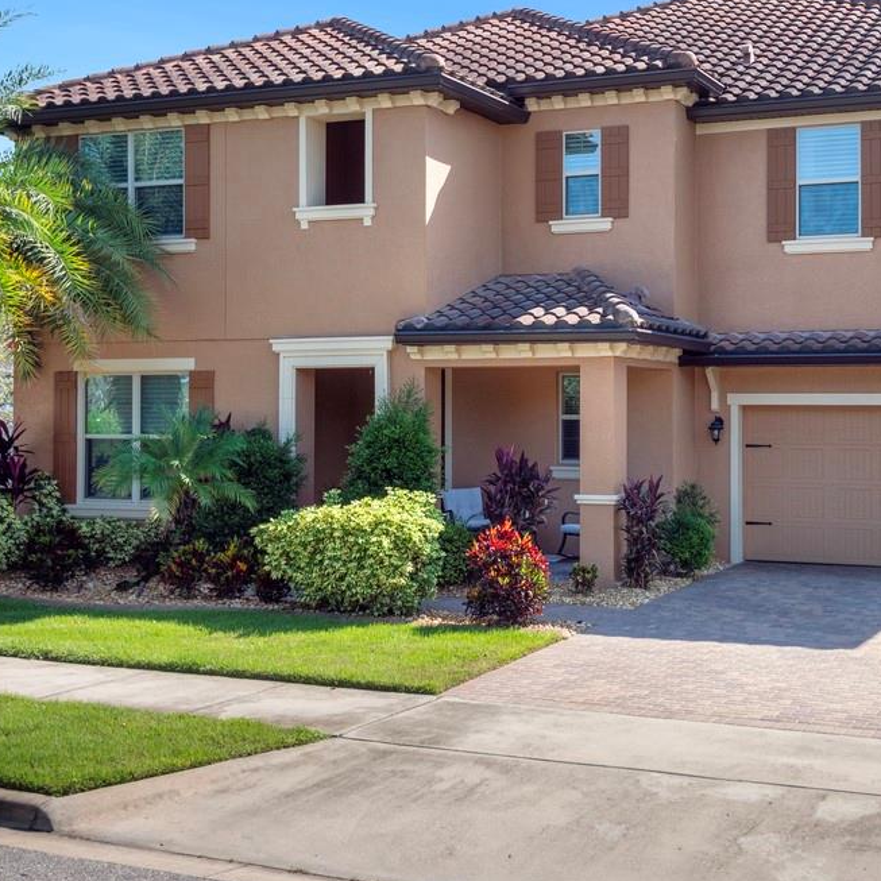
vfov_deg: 32.7
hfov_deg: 32.5
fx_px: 1497
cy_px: 356
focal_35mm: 52
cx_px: 593
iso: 200
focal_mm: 18
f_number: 4
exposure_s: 1/1000
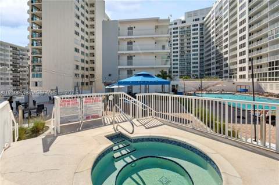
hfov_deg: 96.8
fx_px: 124
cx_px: 140
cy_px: 92
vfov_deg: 73.6
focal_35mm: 16
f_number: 7.1
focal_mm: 16
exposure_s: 1/320
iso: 100
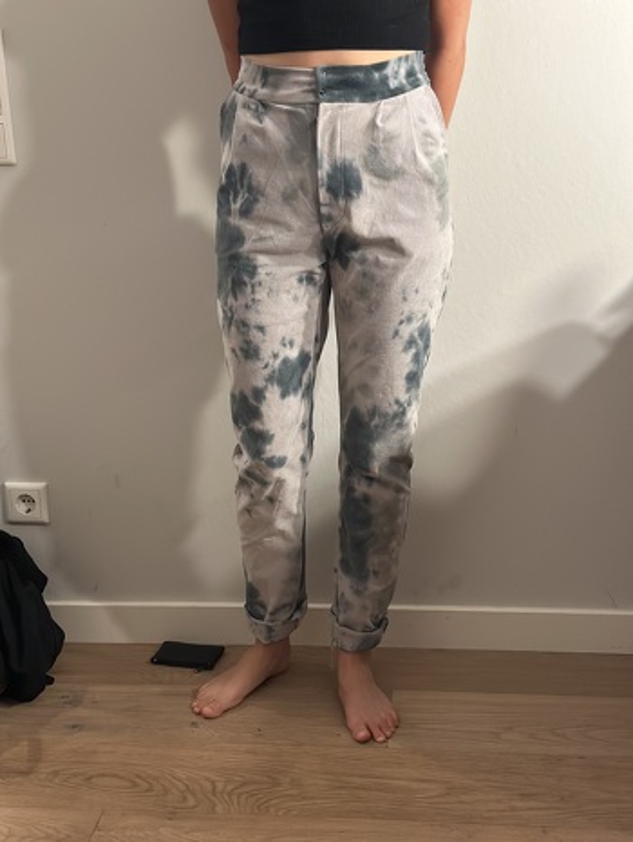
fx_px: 1169
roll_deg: +2.1
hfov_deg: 30.3
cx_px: 316
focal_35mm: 48
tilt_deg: -15.6
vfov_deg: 39.6
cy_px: 421
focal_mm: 6.86
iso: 500
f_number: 1.78
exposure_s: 1/33
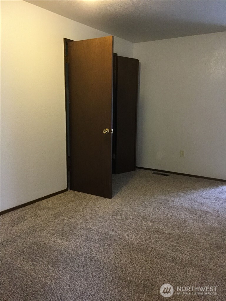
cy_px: 150
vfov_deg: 58.4
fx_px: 270
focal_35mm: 31
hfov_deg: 45.4
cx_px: 113
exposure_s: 1/30
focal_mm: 3.3
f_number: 2.4
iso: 200
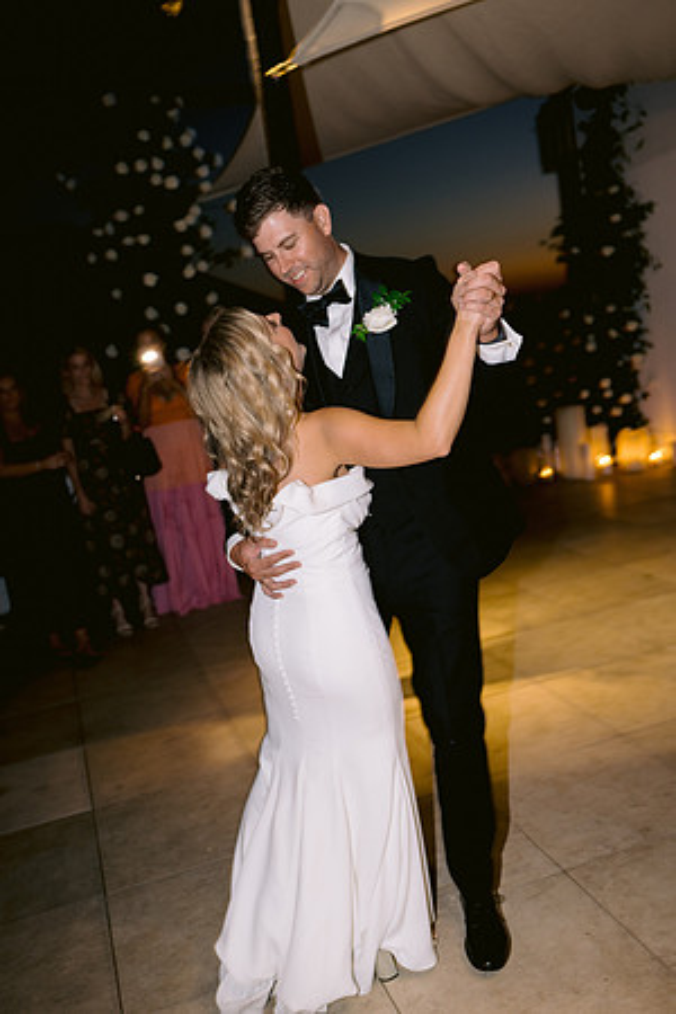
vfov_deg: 54.4
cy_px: 507
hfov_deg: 37.9
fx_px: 986
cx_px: 338
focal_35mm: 35
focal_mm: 35
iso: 400
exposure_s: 1/40
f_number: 2.8
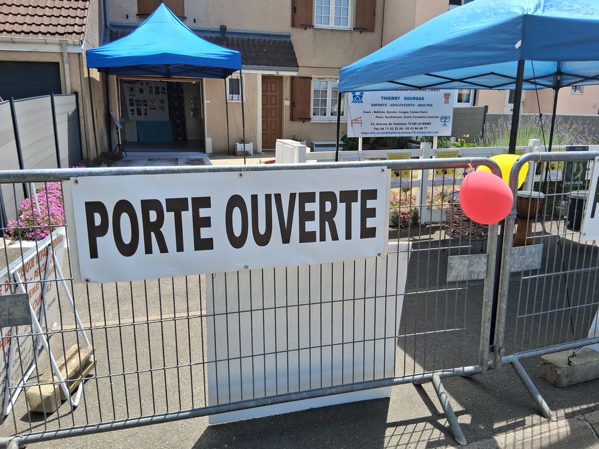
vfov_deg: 53.1
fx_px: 450
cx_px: 300
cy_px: 224
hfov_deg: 67.3
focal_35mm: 26
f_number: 1.8
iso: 25
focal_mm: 3.98
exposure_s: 1/333
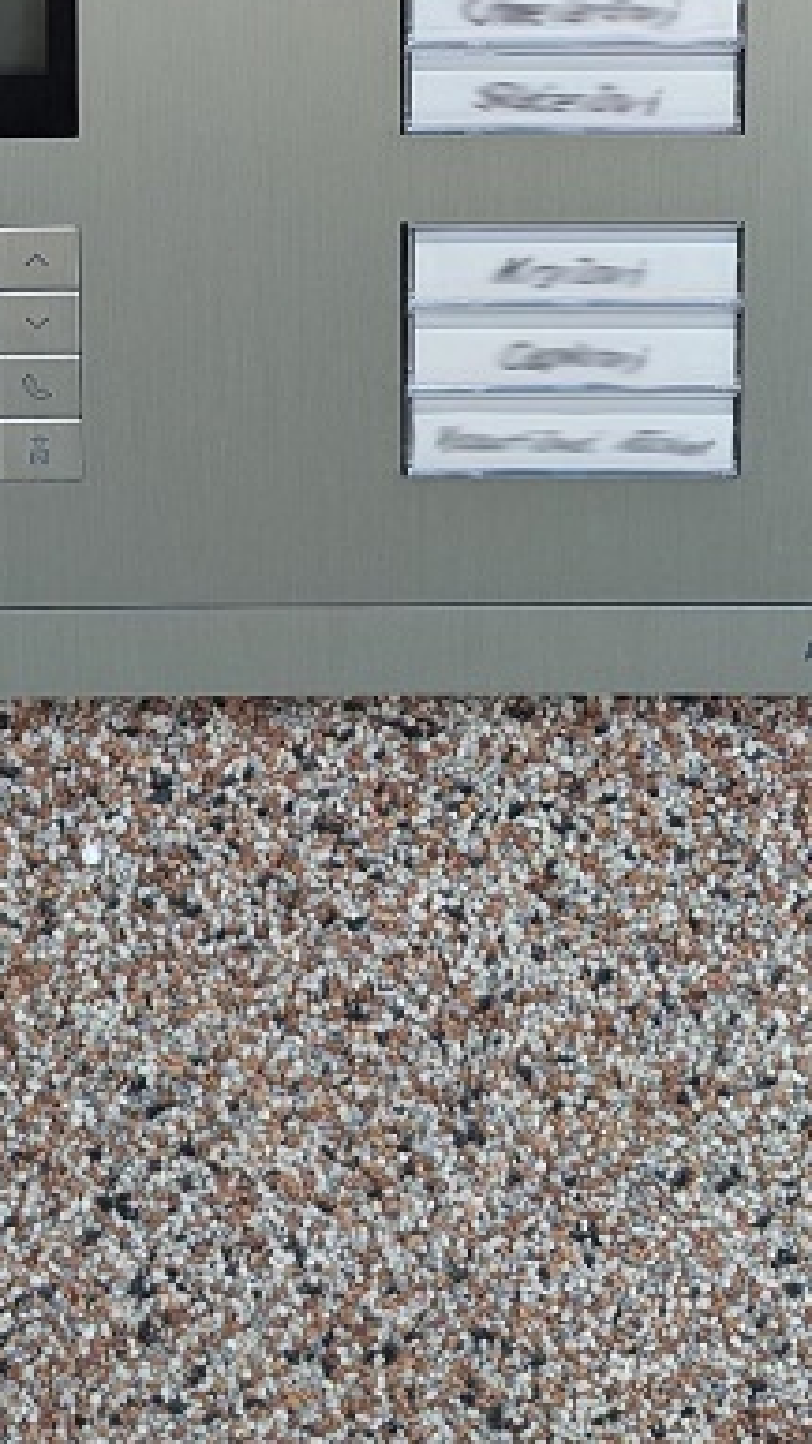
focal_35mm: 72
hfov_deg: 16.7
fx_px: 2757
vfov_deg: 27.2
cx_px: 288
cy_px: -101
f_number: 1.85
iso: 45
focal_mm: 6.81
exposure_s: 1/472
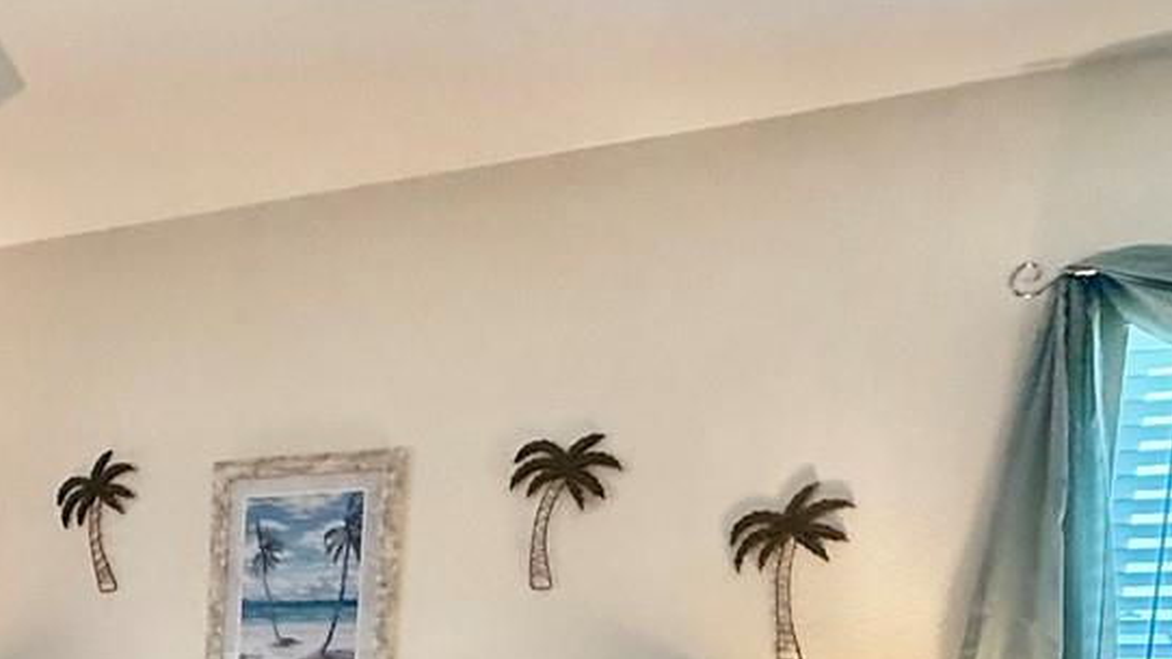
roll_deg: -3.3
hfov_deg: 43.4
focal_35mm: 45
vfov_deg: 22.3
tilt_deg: -5.3
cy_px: 964
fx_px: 1399
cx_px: 238
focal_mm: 2.22
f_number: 2.2
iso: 500
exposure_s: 1/120
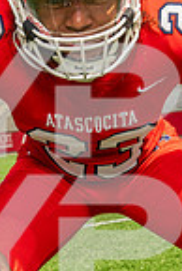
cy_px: 234
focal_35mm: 124
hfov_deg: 11.0
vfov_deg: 16.3
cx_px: 38
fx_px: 938
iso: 100
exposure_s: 1/320
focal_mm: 40
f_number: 6.3
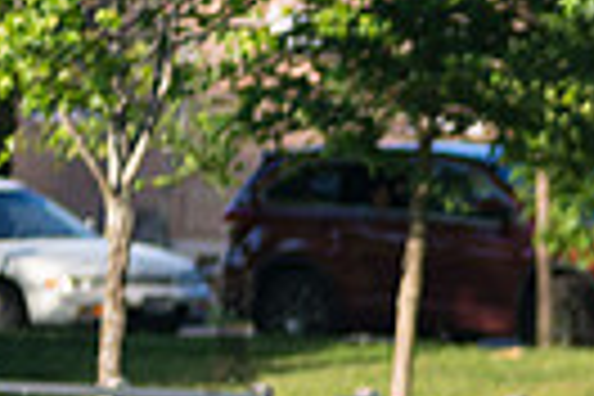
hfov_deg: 2.3
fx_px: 14486
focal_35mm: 878
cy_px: 533
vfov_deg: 1.6
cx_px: 810
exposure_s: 1/2500
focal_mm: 200
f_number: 2.8
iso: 400
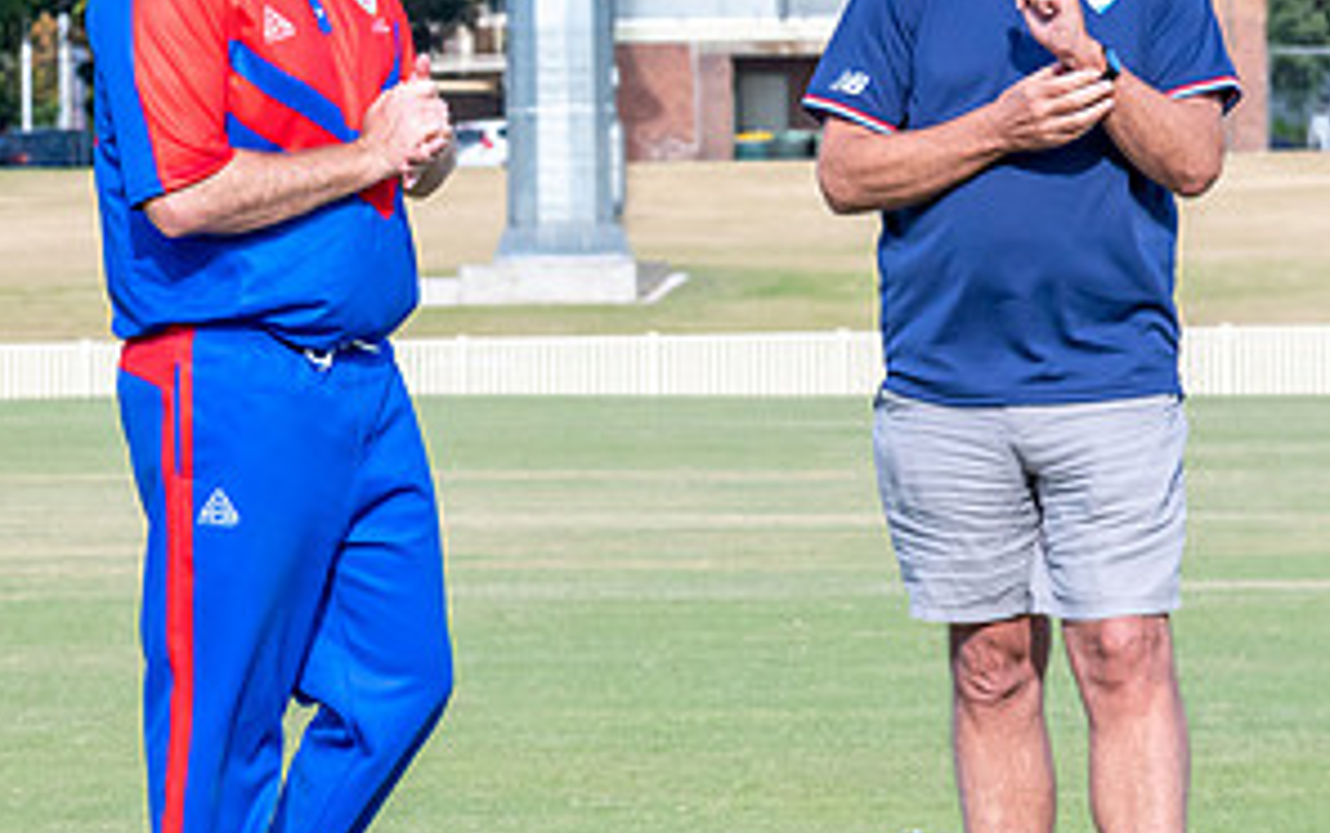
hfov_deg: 7.4
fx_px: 10300
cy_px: 470
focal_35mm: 284
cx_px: 336
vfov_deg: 4.6
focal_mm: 100
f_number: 8
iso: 640
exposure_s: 1/1000
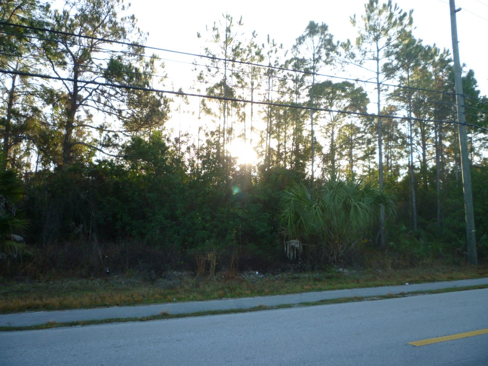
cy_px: 183
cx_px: 244
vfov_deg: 48.2
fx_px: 409
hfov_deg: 61.7
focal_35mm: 29
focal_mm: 5.2
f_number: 3.3
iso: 80
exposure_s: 1/100
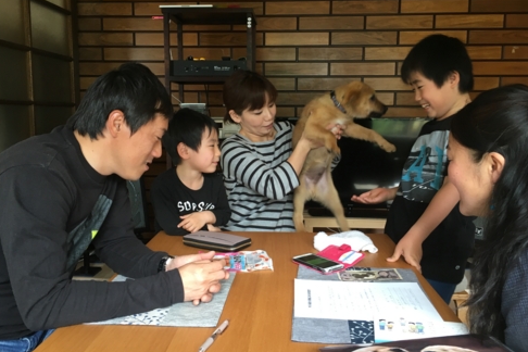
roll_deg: -0.3
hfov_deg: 60.3
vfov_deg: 42.3
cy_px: 170
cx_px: 266
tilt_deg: -6.2
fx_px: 455
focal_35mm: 31
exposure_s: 1/30
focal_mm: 4.15
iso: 64
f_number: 2.2
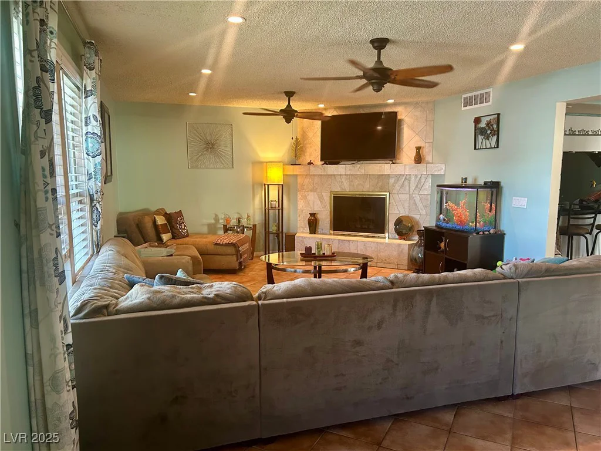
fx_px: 451
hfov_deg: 67.3
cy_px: 226
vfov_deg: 53.1
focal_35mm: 26
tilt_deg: -7.7
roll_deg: +0.9
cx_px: 300
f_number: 1.5
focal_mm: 5.7
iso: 250
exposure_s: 1/60
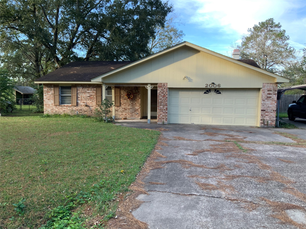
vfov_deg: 48.2
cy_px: 114
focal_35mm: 29
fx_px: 256
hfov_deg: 61.7
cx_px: 153
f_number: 1.8
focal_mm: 3
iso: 16
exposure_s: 1/122
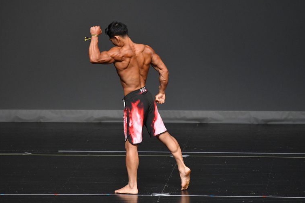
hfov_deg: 5.8
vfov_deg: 3.9
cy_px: 101
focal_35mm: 355
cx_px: 155
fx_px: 3006
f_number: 5.6
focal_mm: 230
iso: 2000
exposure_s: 1/400
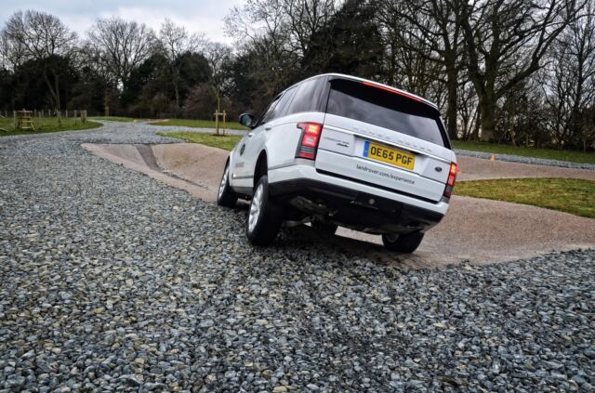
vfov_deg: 39.7
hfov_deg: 57.4
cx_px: 298
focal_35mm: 33
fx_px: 544
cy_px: 196
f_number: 13
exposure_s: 1/30
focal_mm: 22
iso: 200
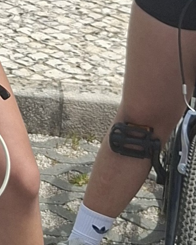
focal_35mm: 164
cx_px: -226
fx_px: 1190
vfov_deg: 11.0
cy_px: -188
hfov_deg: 8.8
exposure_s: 1/1626
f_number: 1.8
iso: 50
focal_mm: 5.54
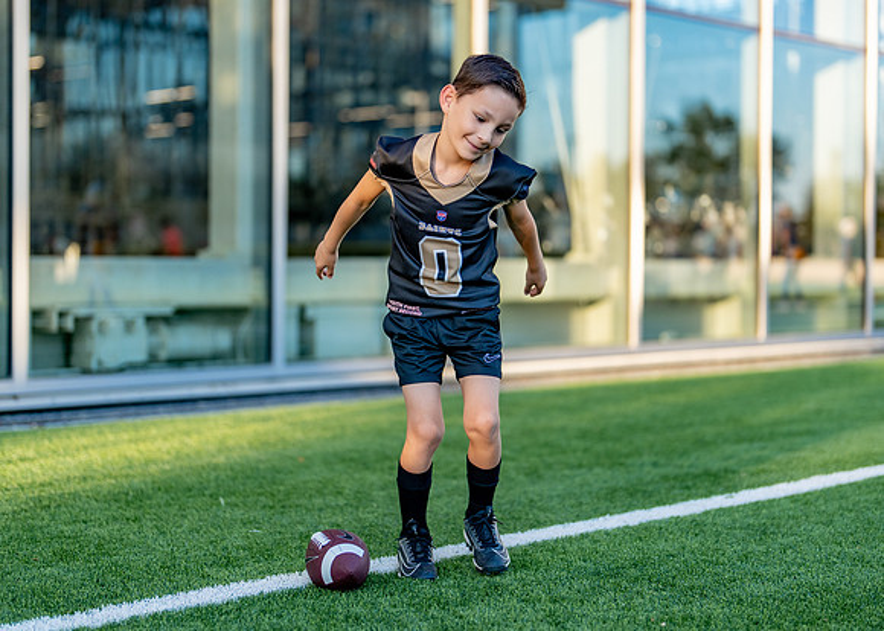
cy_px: 282
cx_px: 462
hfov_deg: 30.0
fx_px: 1650
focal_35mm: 66
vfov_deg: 21.6
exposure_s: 1/2000
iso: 200
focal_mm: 50
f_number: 1.2
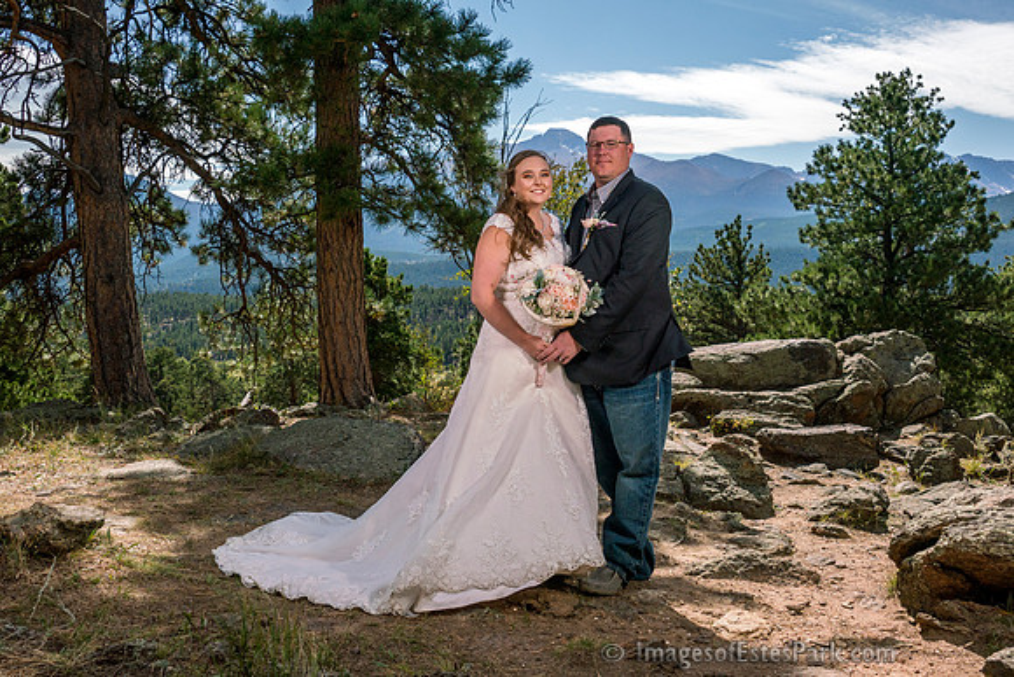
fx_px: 1014
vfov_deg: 36.9
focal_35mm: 36
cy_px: 338
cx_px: 507
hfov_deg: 53.1
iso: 250
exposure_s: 1/2000
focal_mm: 24
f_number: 5.6
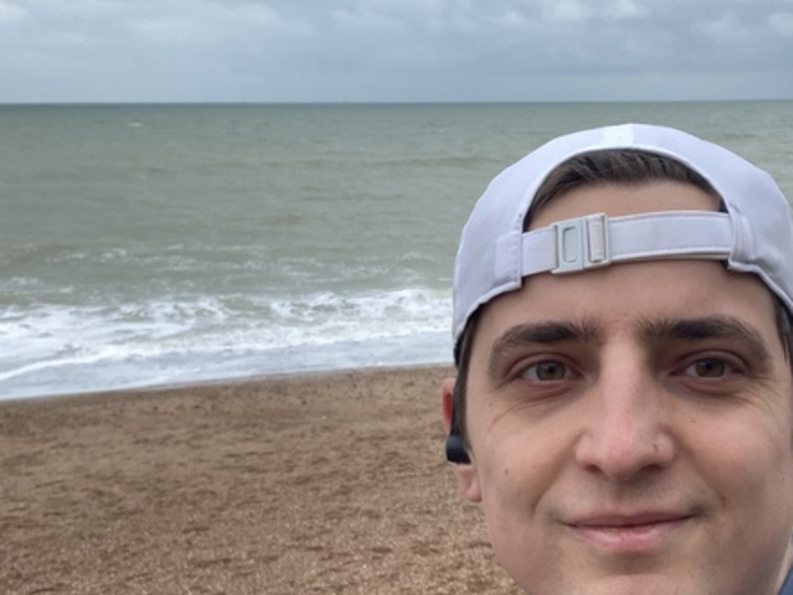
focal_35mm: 58
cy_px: 349
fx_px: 1329
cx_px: 526
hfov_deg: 33.0
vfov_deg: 25.2
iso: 20
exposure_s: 1/121
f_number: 2.2
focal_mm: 2.87
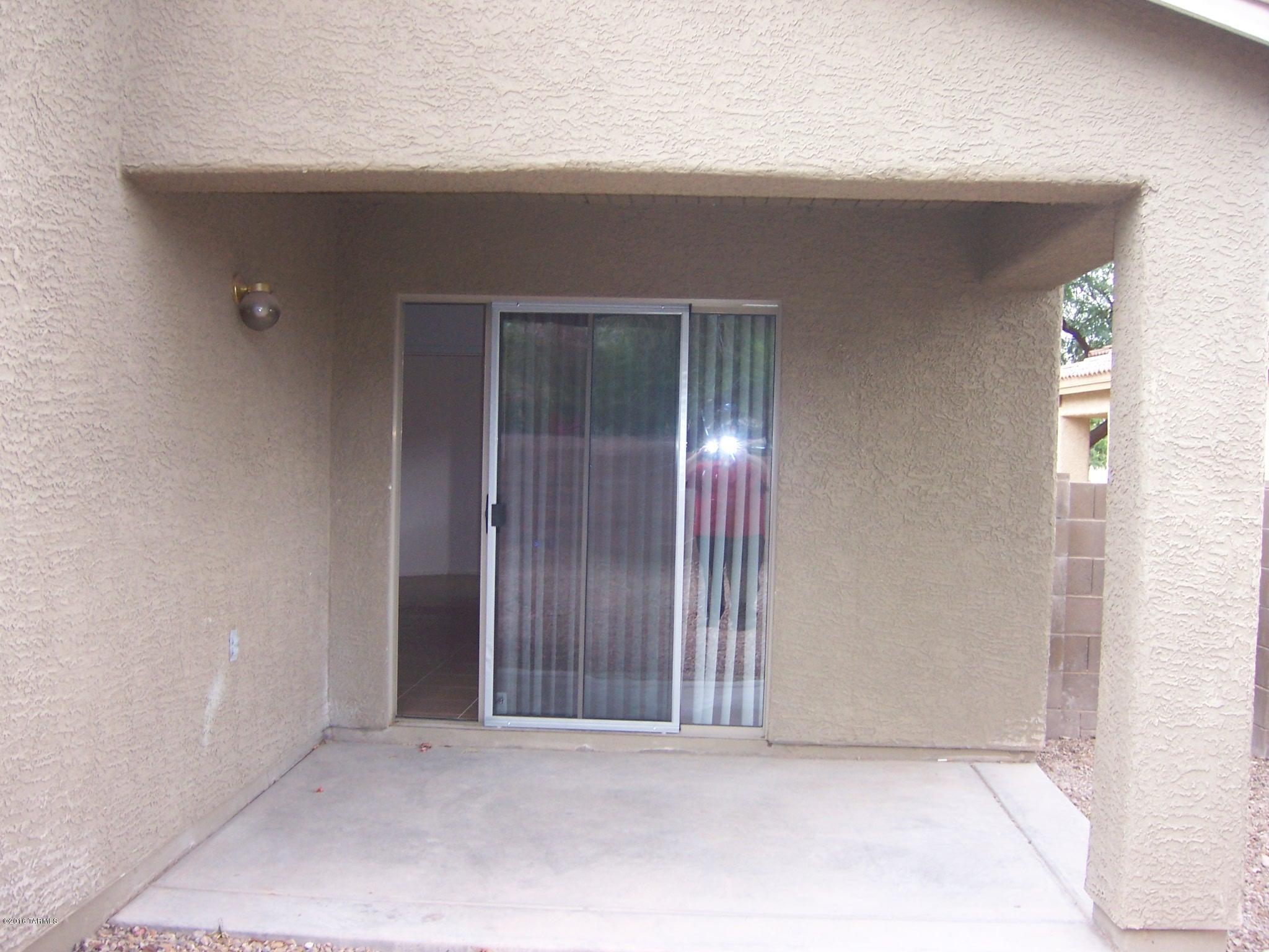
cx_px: 634
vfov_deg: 39.7
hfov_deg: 51.4
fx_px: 1320
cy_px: 476
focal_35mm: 36
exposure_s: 1/100
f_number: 2.8
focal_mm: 6.2
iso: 125
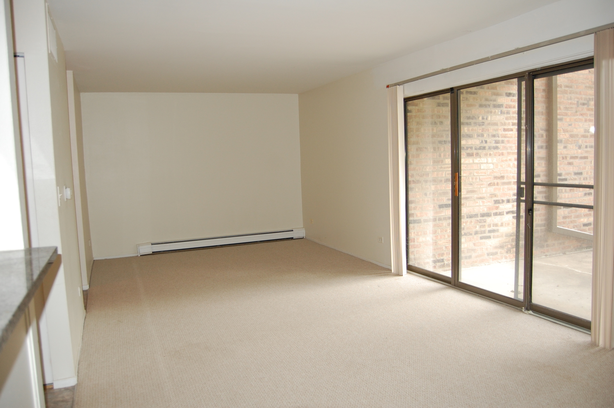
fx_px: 460
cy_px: 204
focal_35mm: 27
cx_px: 307
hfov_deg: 67.4
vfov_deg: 47.9
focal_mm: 18
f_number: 3.5
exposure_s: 1/80
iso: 400
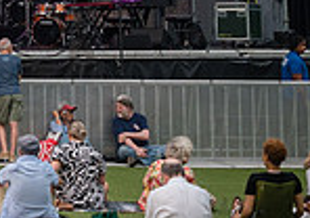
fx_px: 1305
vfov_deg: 9.3
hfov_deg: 12.4
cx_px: -241
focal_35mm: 149
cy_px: -84
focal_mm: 35
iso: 1000
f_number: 4.5
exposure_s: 1/2000
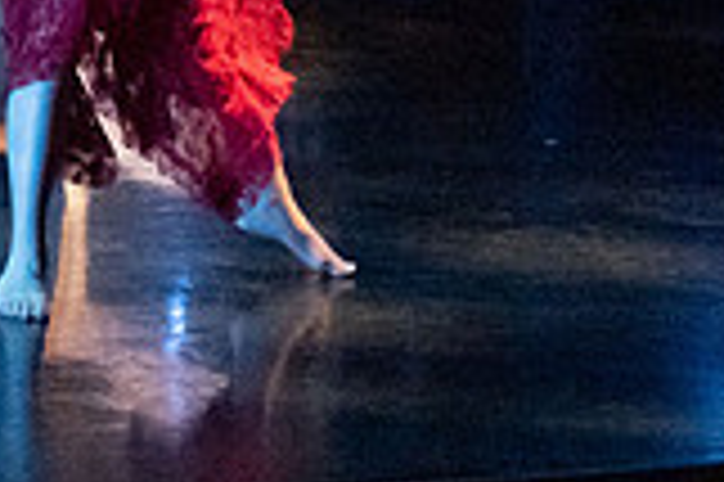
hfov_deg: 6.4
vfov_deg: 4.3
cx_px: 32
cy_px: -294
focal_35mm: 320
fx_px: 6429
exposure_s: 1/320
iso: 5000
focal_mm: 75
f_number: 2.8
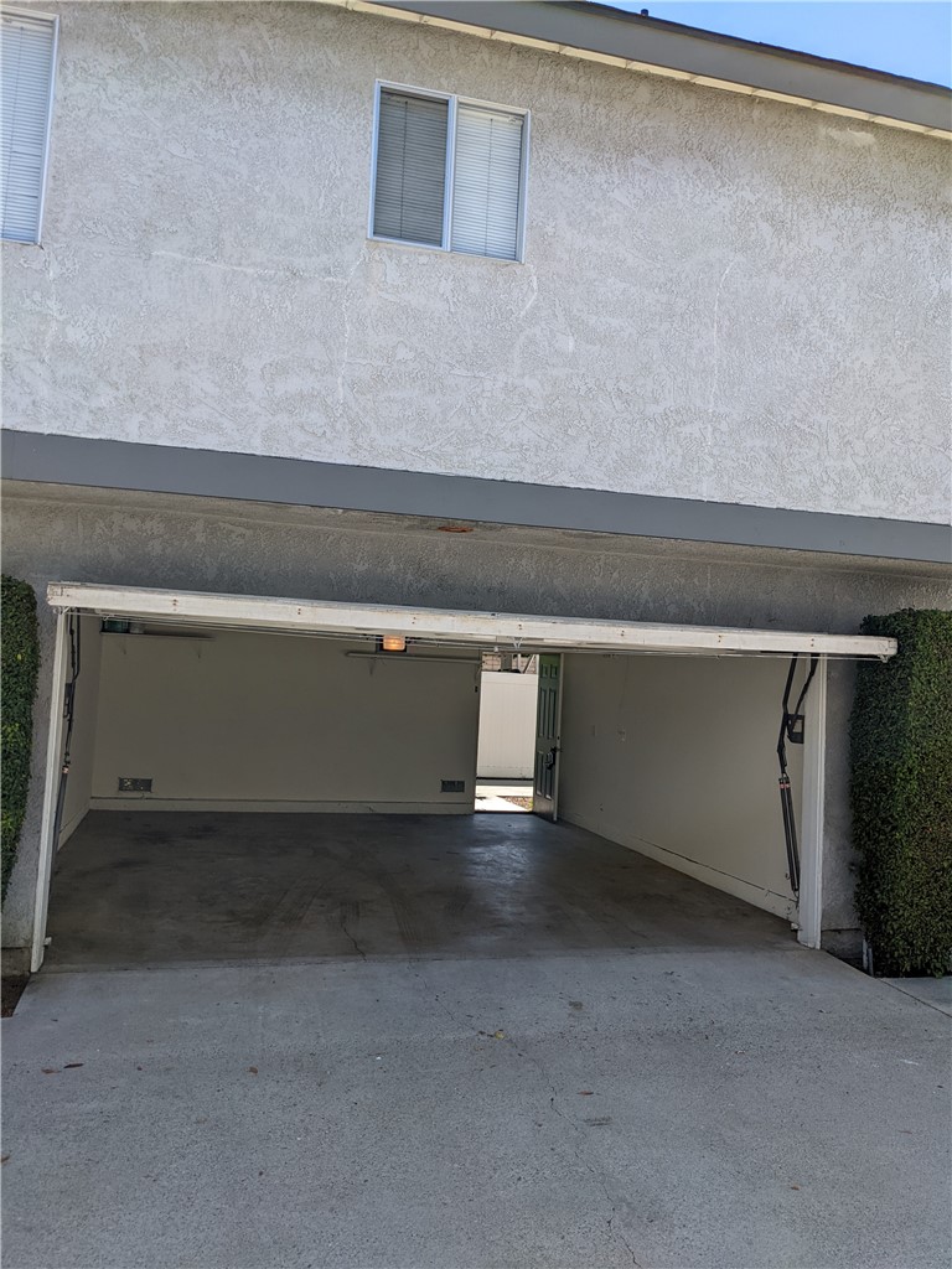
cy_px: 634
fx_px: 990
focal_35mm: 27
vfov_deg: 65.3
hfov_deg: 51.4
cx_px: 476
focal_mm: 4.38
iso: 49
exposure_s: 1/1381
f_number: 1.73
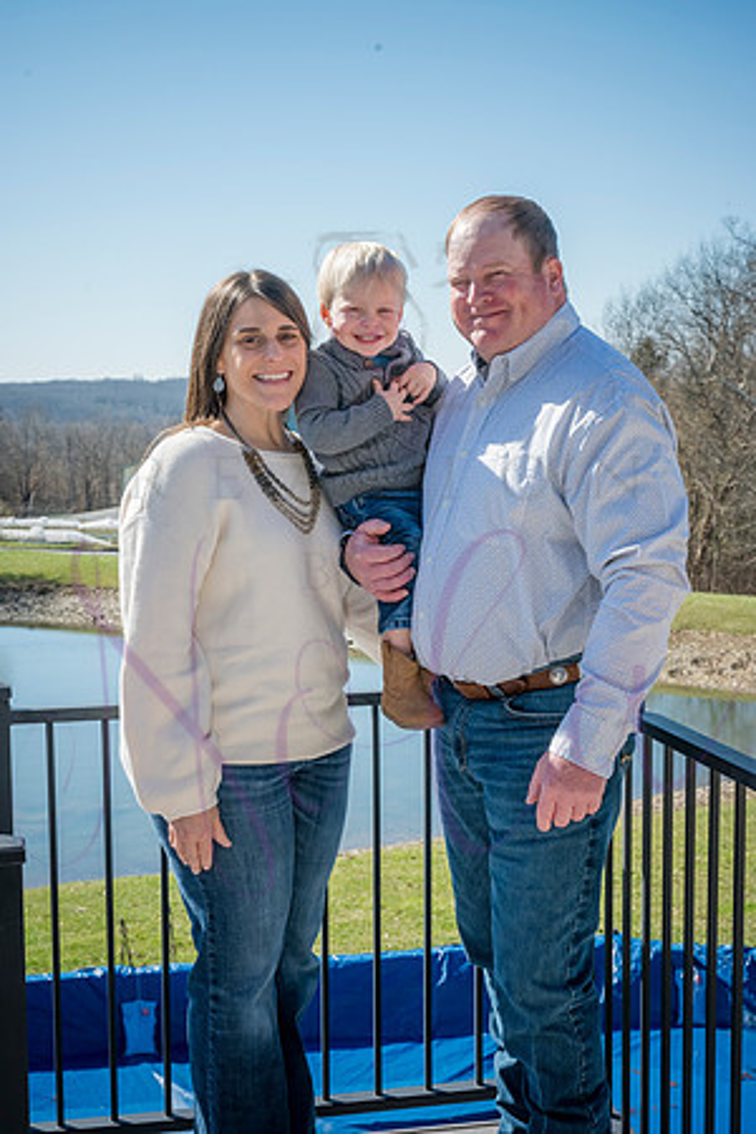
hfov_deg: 25.1
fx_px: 1701
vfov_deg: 36.9
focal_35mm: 54
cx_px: 378
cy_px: 567
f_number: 11
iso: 400
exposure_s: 1/320
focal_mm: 54
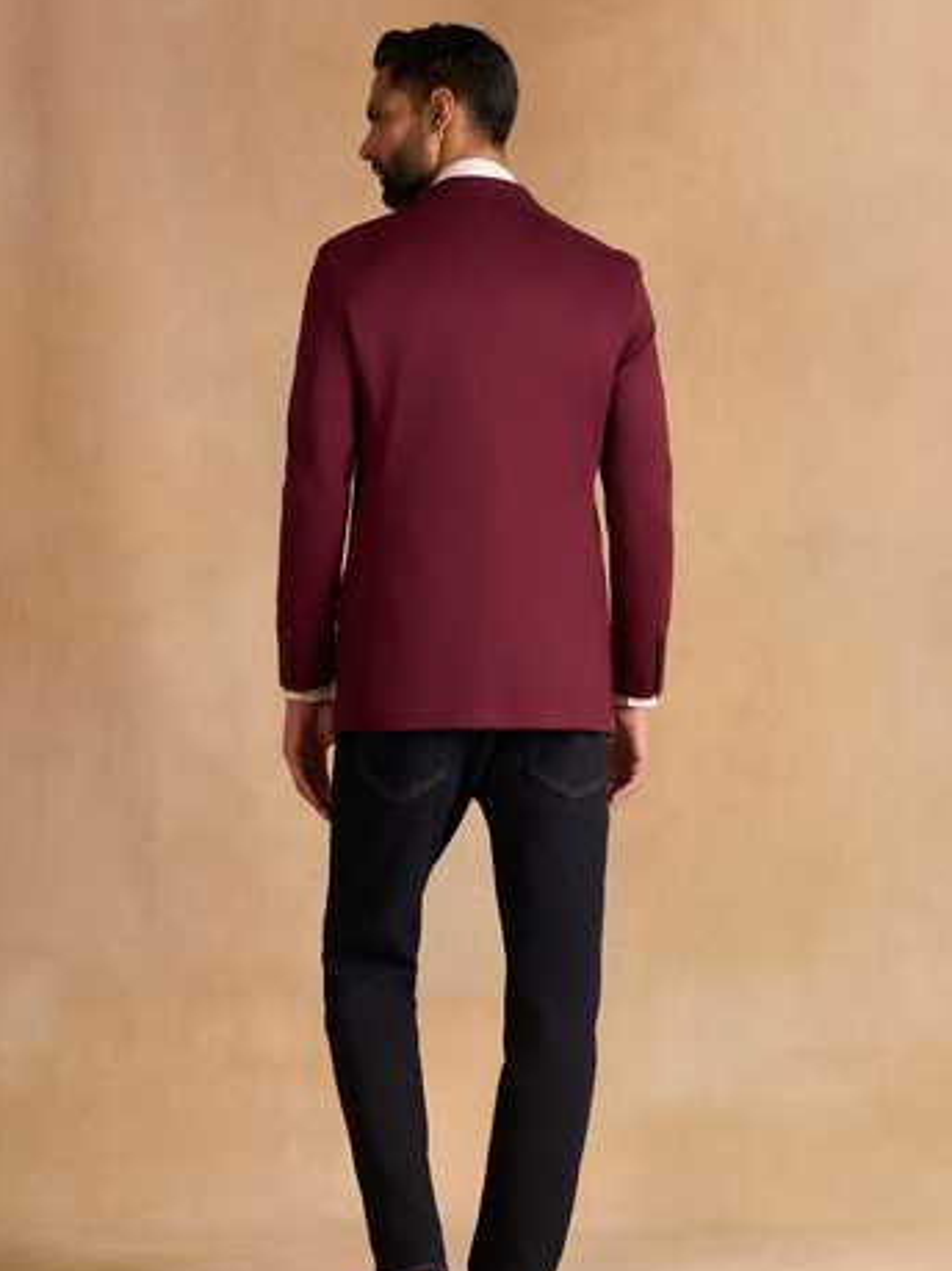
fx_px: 2825
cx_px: 470
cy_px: 705
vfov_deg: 25.3
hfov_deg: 19.1
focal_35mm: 77
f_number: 5
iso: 125
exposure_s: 1/160
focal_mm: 70
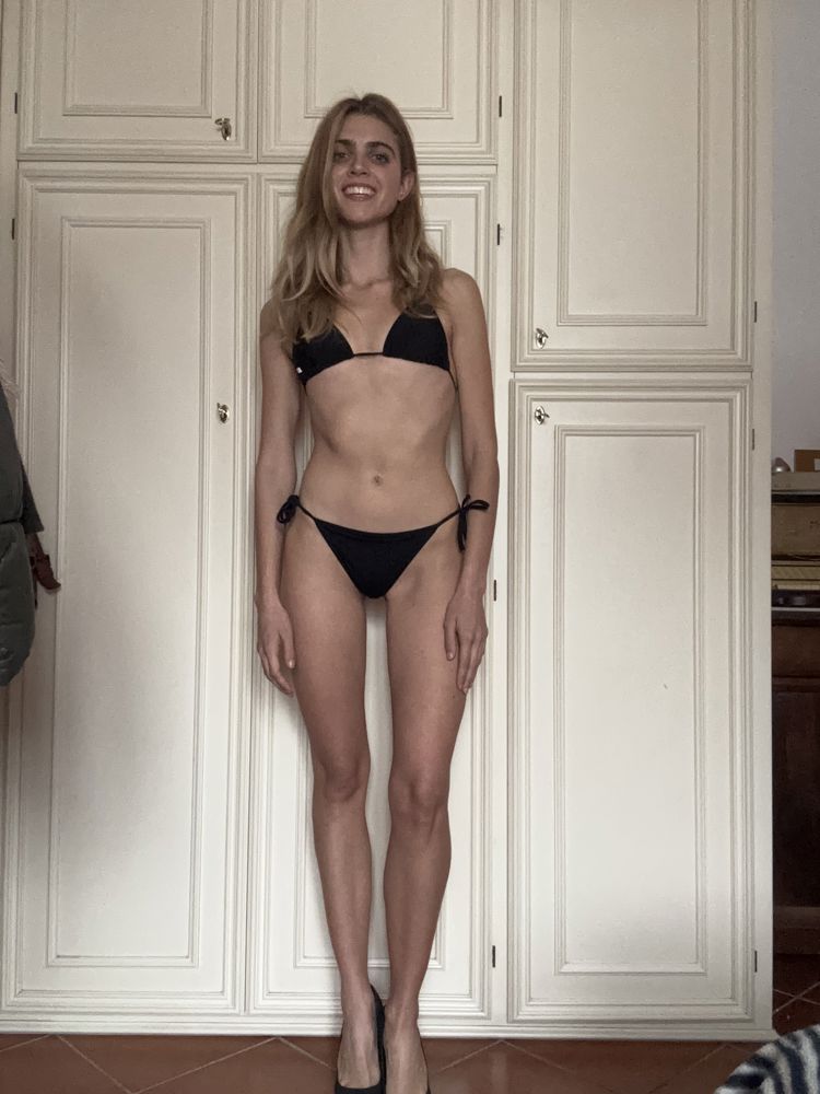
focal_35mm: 30
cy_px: 547
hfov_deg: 46.8
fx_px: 948
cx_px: 410
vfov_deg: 60.0
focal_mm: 2.69
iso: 320
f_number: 1.9
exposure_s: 1/52
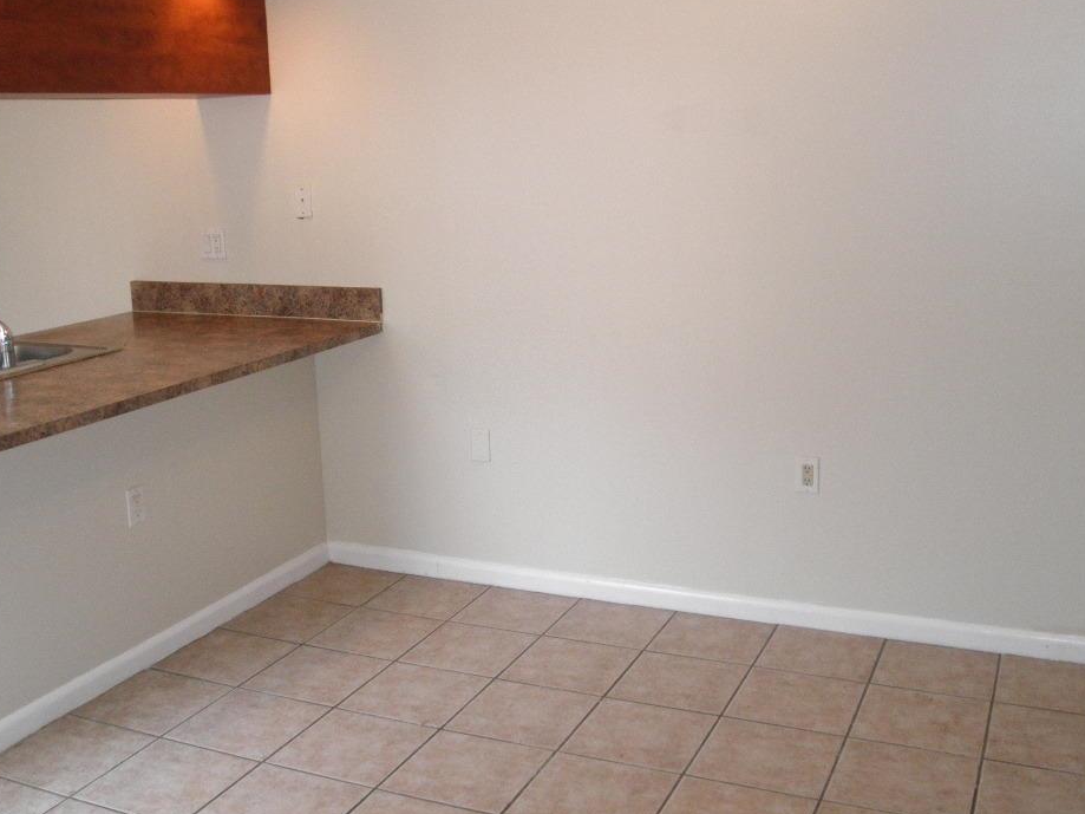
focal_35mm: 39
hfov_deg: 47.8
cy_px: 346
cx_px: 511
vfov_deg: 36.7
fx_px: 1222
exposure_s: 1/30
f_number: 3
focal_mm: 5
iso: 200
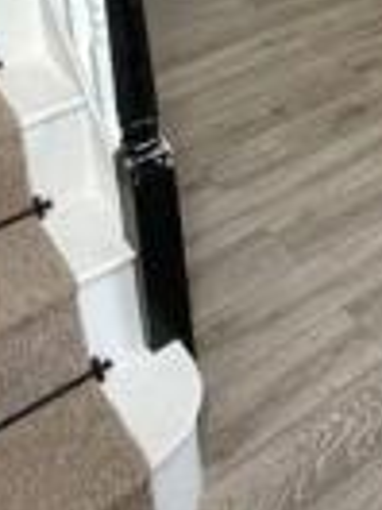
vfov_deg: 26.0
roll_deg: +0.2
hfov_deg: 21.1
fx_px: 912
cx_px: 515
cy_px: -176
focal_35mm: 62
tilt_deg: -14.2
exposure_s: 1/96
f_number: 2.2
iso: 250
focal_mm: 2.22
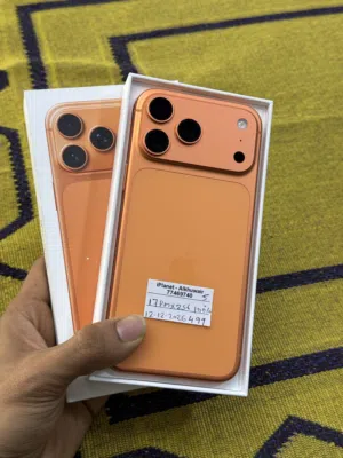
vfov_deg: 39.7
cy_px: 229
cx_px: 172
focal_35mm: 48
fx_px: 634
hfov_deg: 30.3
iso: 100
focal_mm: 6.76
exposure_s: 1/100
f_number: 1.78
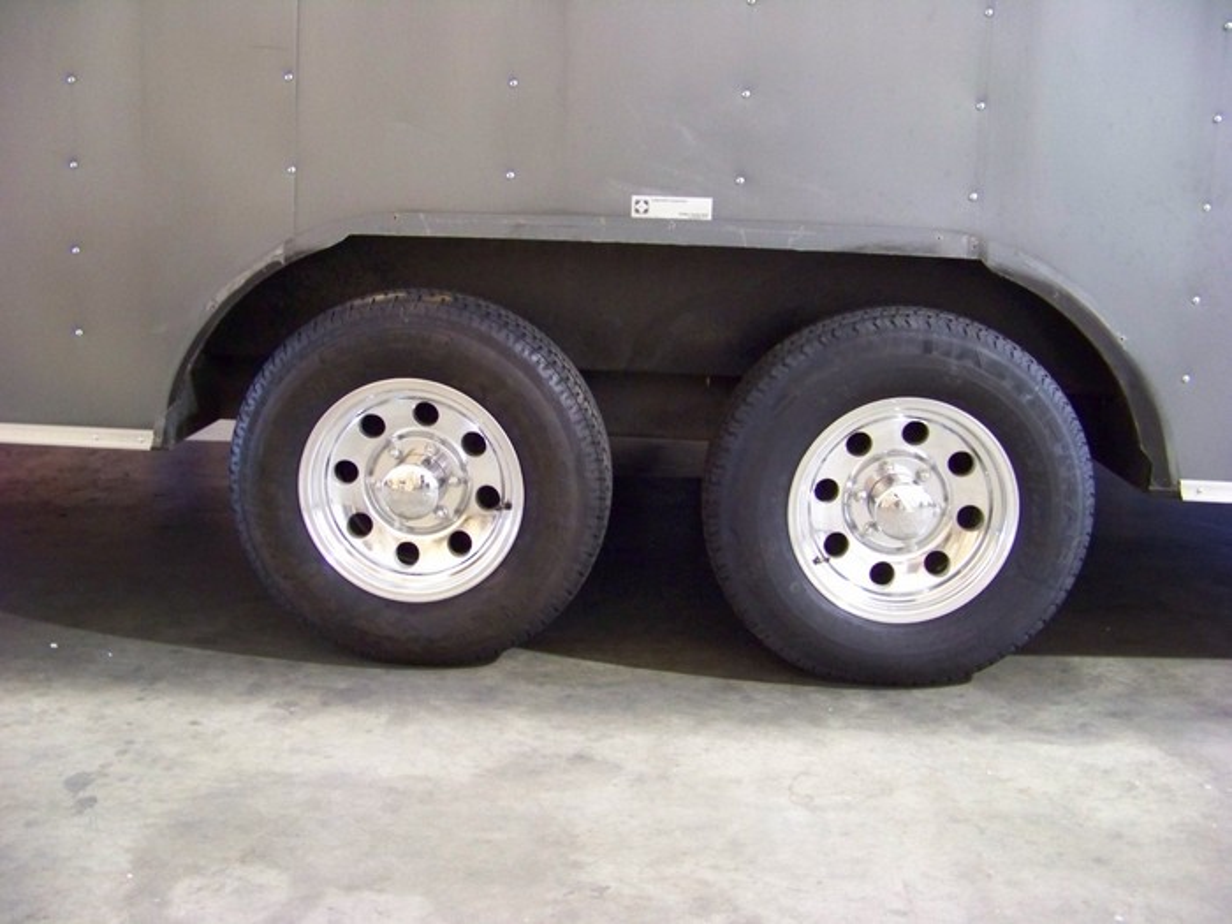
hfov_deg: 51.4
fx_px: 1281
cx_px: 616
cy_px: 462
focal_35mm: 36
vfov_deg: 39.7
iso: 400
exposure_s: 1/8
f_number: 2.8
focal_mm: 5.85
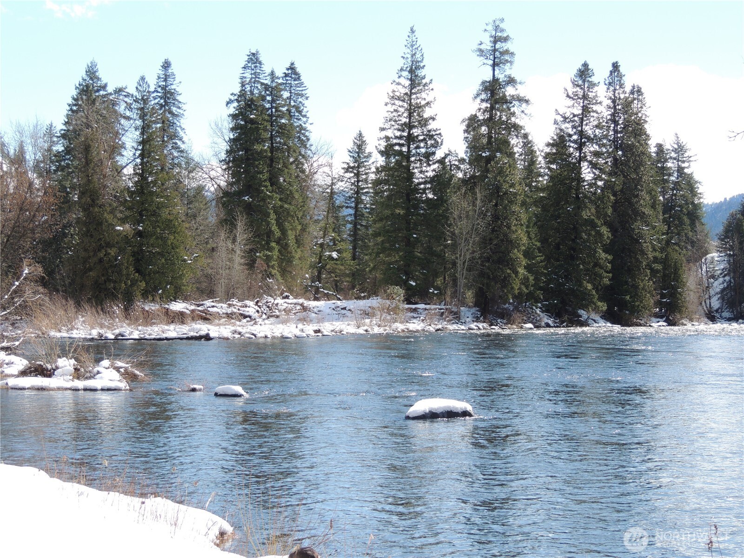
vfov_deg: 17.4
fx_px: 1827
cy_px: 279
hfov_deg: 23.0
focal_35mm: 85
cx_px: 372
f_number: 4
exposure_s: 1/500
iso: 100
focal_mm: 15.1
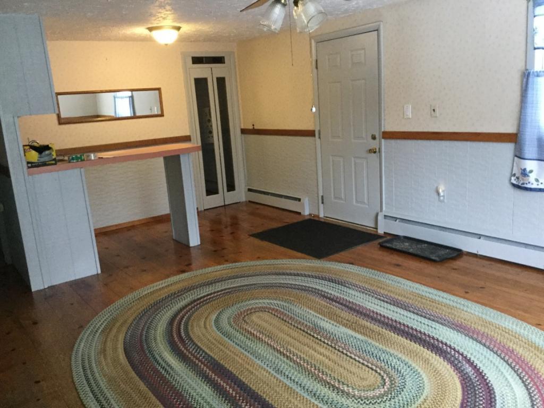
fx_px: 487
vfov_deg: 45.4
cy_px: 204
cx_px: 272
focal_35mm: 31
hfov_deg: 58.4
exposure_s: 1/30
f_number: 2.4
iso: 250
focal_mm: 3.3
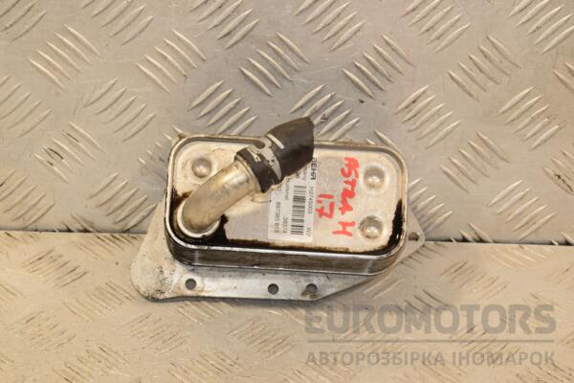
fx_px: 2033
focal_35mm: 128
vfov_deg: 10.8
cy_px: 192
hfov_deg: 16.1
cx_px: 287
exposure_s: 1/80
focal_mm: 85
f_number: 10
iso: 800
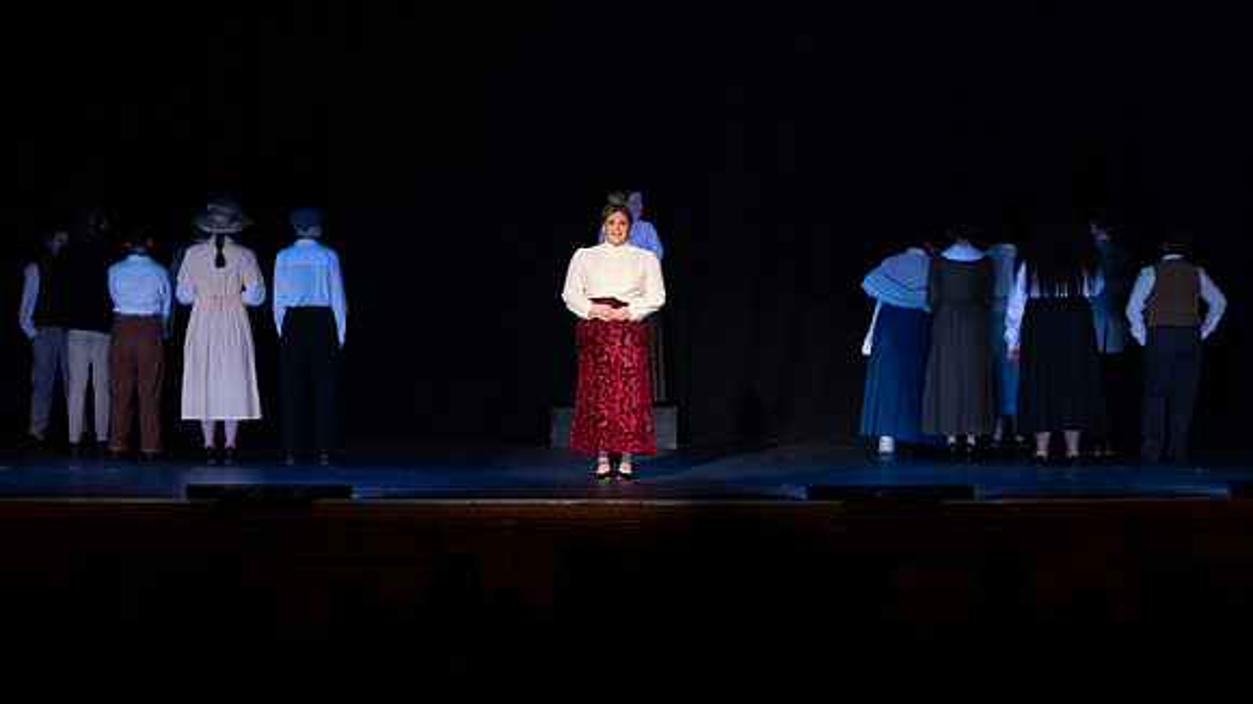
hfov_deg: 18.1
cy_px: 352
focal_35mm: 118
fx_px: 3931
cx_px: 626
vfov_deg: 10.2
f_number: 2.8
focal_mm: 98
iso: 3200
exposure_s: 1/320
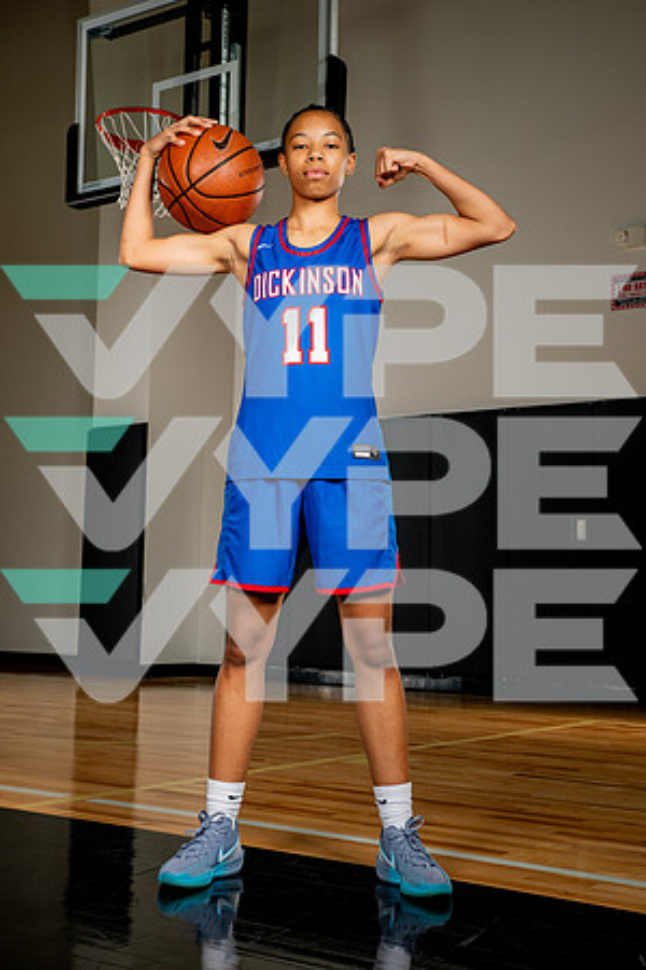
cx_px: 323
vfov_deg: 41.1
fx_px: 1292
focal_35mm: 48
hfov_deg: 28.1
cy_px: 485
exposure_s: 1/400
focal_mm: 48
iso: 250
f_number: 8
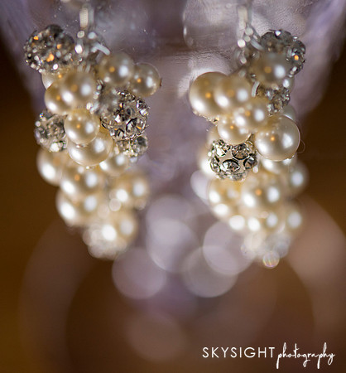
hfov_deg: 12.0
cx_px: 218
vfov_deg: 13.0
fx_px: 1640
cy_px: 188
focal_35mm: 140
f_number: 3.3
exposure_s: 1/640
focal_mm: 105
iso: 1000
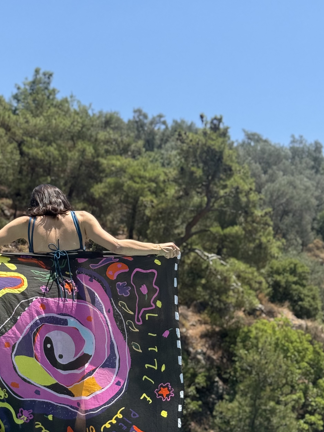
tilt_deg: +8.7
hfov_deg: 18.8
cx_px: 92
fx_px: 973
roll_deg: +0.9
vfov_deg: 25.0
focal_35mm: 78
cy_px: 250
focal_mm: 6.76
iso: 64
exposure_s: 1/2865
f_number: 1.78
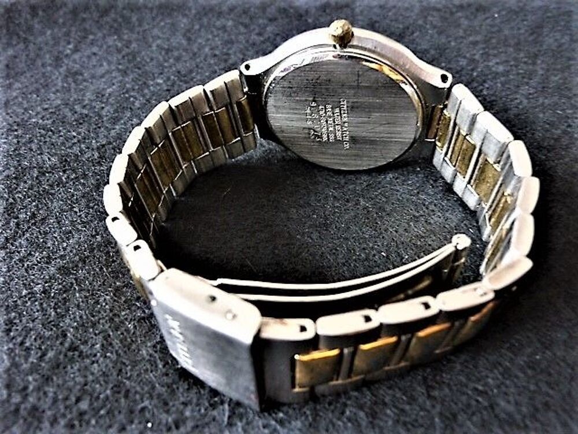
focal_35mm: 25
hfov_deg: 69.4
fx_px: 417
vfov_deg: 54.9
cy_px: 217
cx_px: 289
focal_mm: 4.5
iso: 100
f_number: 3.3
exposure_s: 1/4
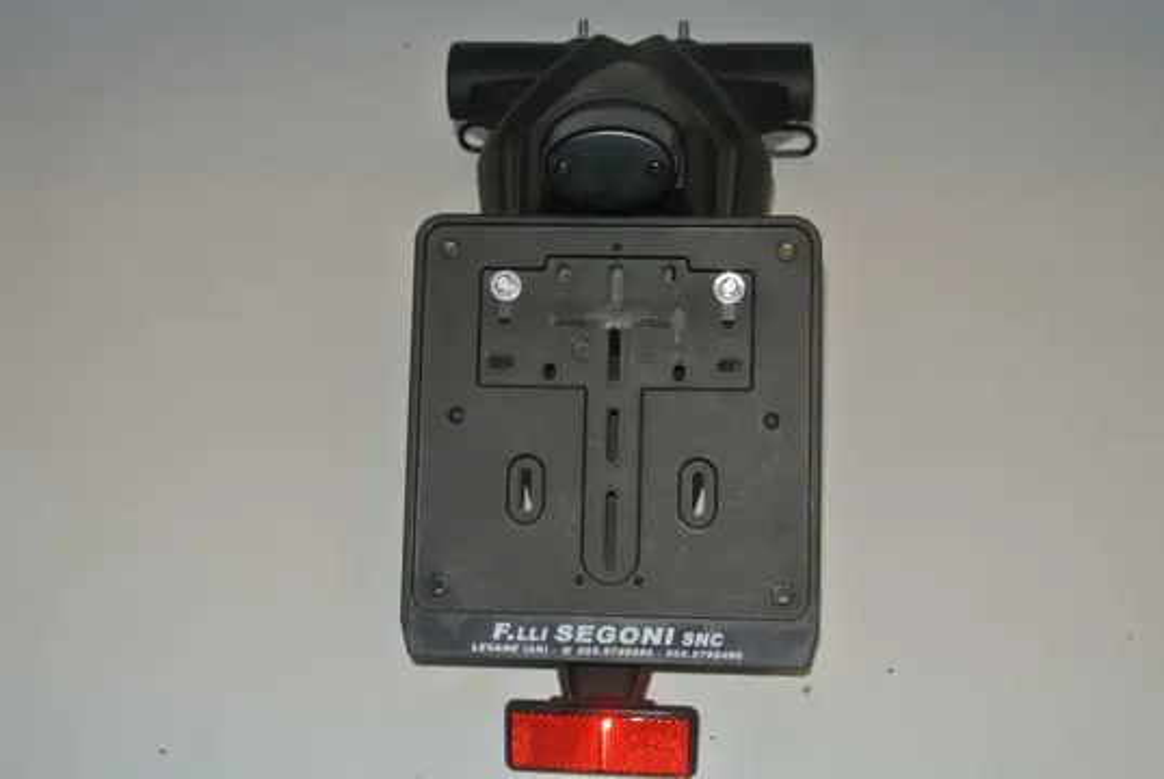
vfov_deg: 27.6
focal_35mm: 49
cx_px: 582
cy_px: 390
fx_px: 1586
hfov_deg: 40.3
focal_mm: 18.2
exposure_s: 1/60
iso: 200
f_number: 4.5
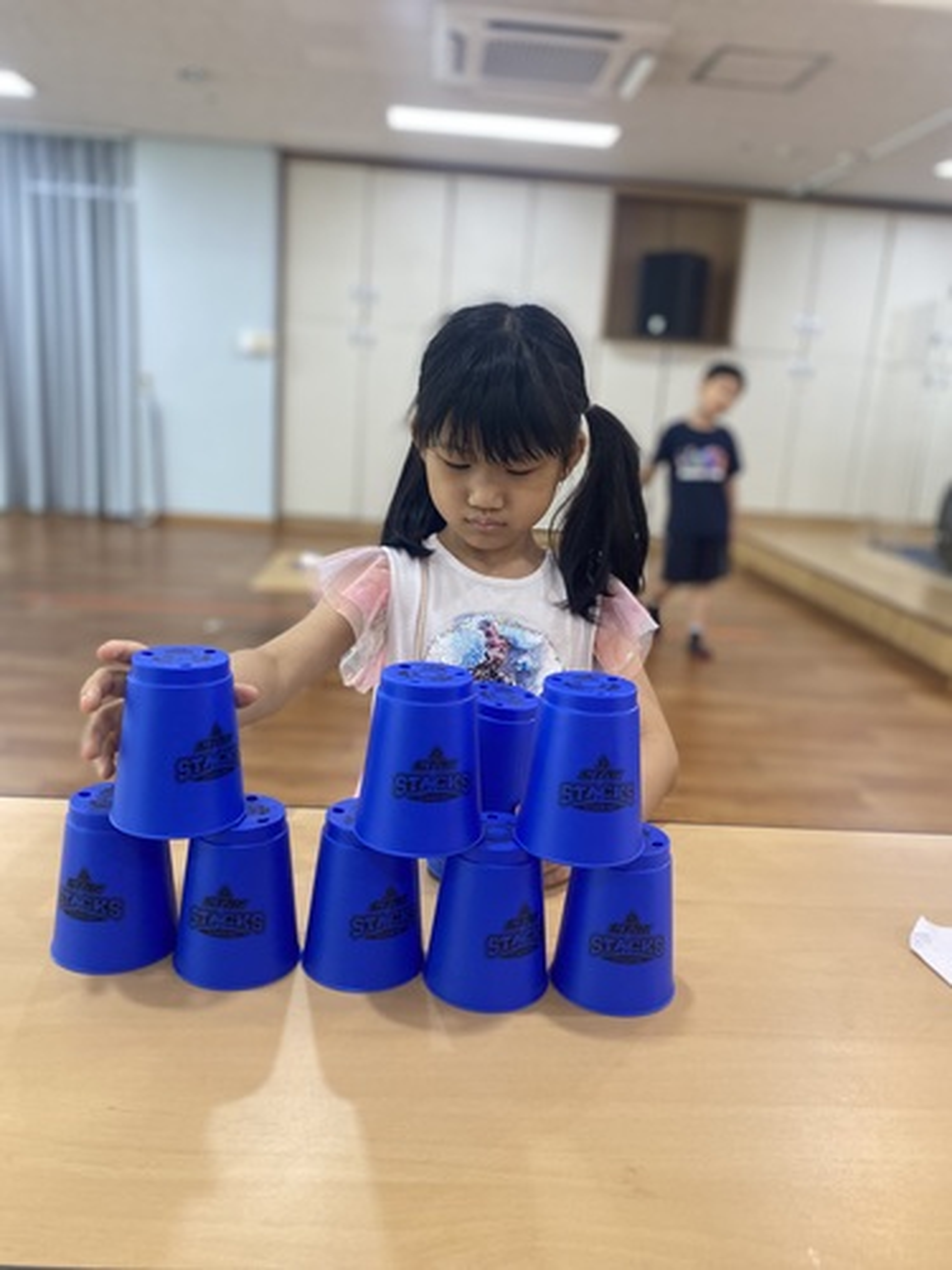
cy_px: 635
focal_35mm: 26
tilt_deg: -13.3
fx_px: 953
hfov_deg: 53.1
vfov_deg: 67.3
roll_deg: -3.7
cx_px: 476
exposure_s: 1/60
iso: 100
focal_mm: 4.25
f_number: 1.8
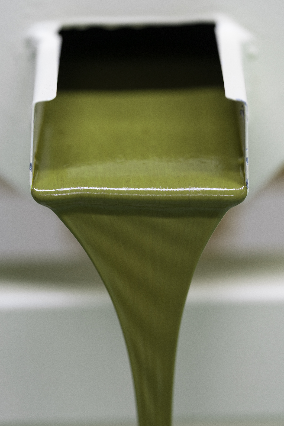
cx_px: 142
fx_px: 1597
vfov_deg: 15.2
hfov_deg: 10.2
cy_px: 213
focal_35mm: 135
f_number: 2
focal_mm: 135
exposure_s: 1/100
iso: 200
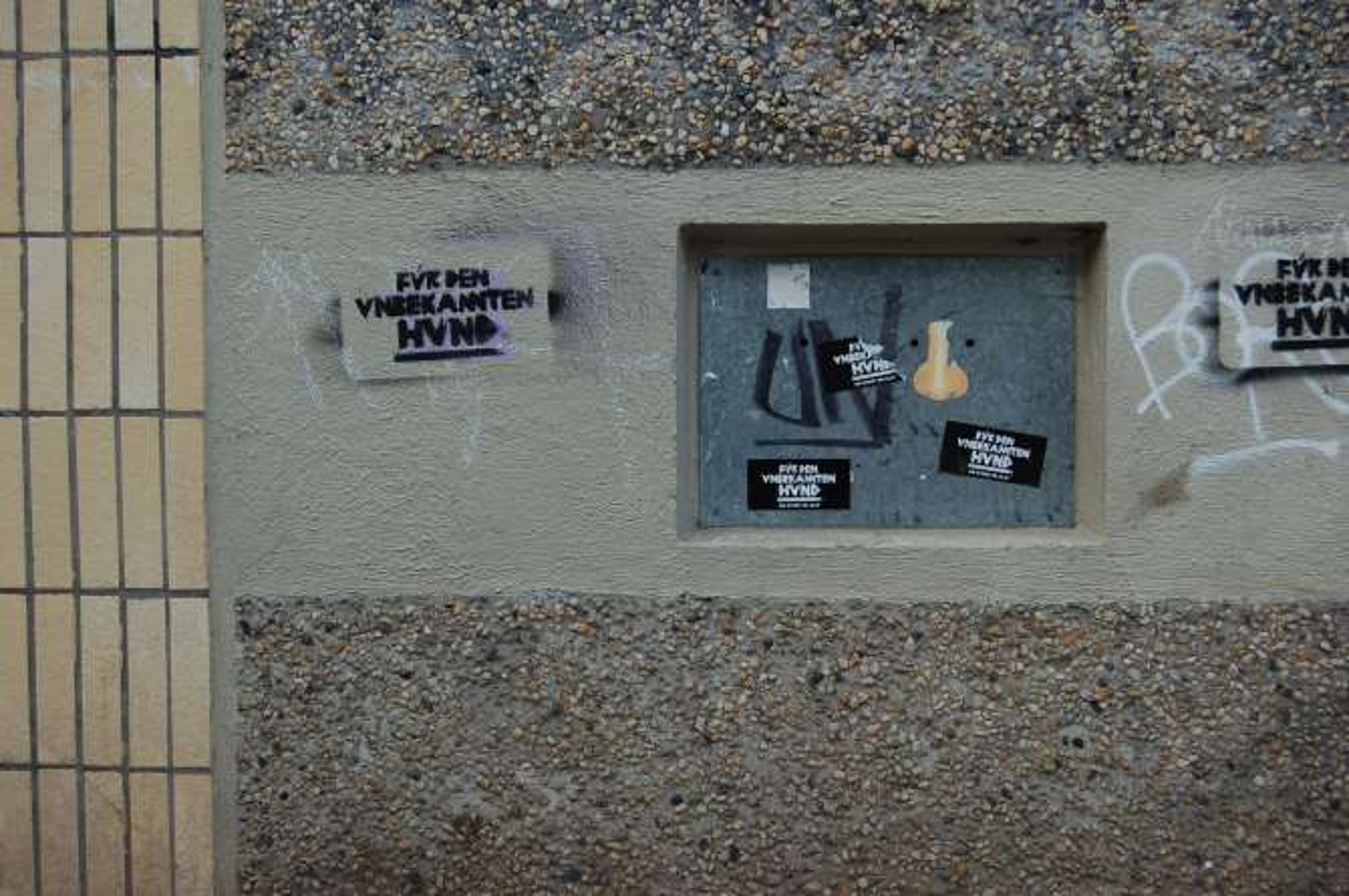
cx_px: 674
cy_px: 448
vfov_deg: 28.0
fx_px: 1796
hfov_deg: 41.2
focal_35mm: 48
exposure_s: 1/125
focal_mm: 32
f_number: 5.6
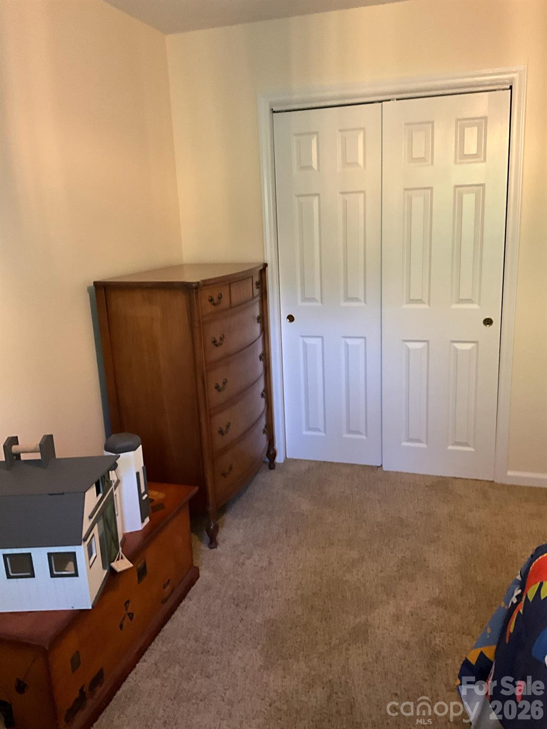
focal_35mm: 29
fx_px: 611
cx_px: 274
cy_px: 364
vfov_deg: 61.7
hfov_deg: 48.2
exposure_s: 1/40
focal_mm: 3
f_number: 1.8
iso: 320
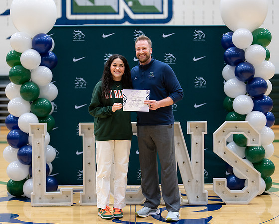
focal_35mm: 62
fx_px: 510
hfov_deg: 30.6
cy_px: 119
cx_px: 128
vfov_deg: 24.8
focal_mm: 50
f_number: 1.2
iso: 400
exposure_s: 1/320
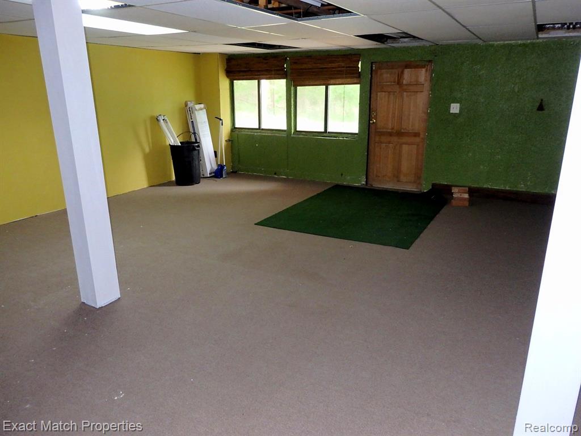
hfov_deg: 69.4
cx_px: 290
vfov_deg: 54.9
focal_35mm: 25
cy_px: 218
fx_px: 420
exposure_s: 1/30
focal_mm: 4.5
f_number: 3
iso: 500
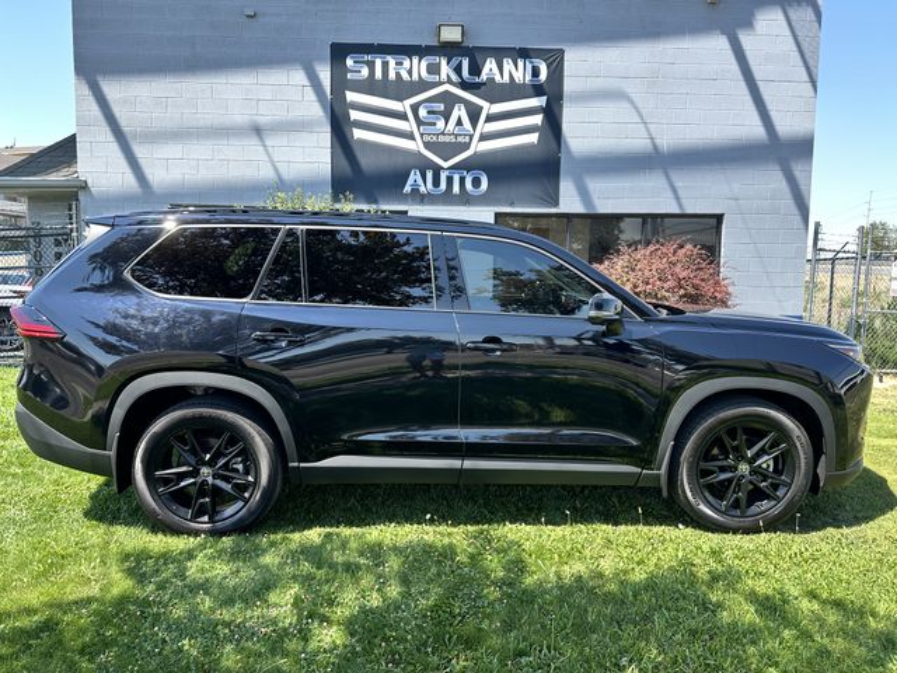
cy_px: 336
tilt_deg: -4.3
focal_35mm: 24
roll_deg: -0.4
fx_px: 622
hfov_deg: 71.6
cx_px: 448
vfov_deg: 56.8
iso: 80
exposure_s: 1/441
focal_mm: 6.86
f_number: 1.78
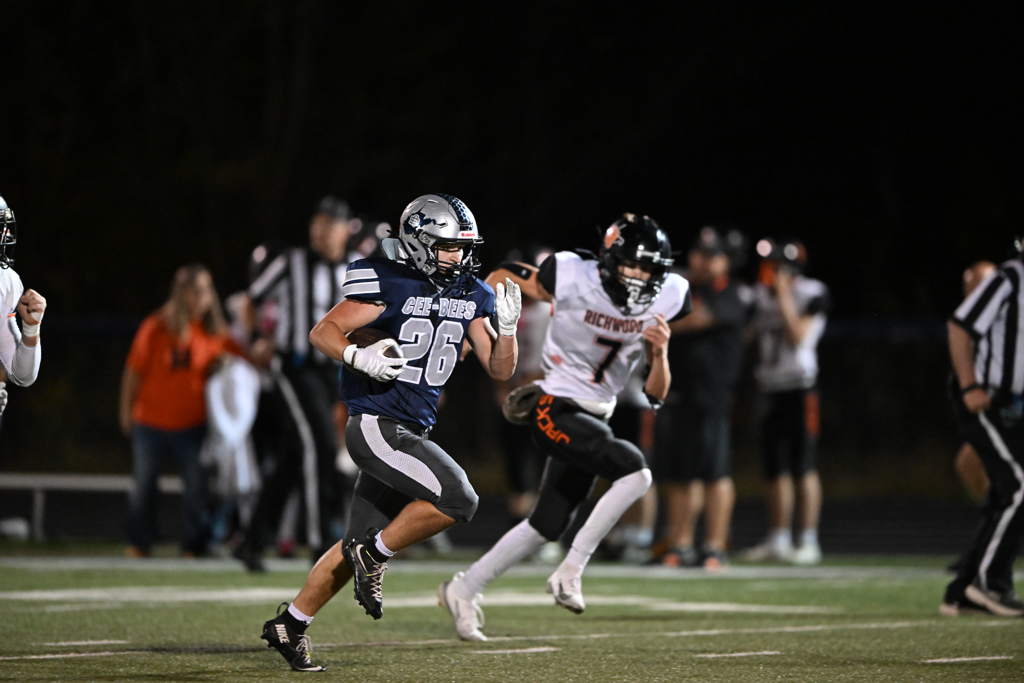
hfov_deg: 5.2
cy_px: 342
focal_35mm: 400
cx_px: 512
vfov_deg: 3.4
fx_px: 11377
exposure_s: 1/1000
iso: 8000
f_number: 2.8
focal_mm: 400
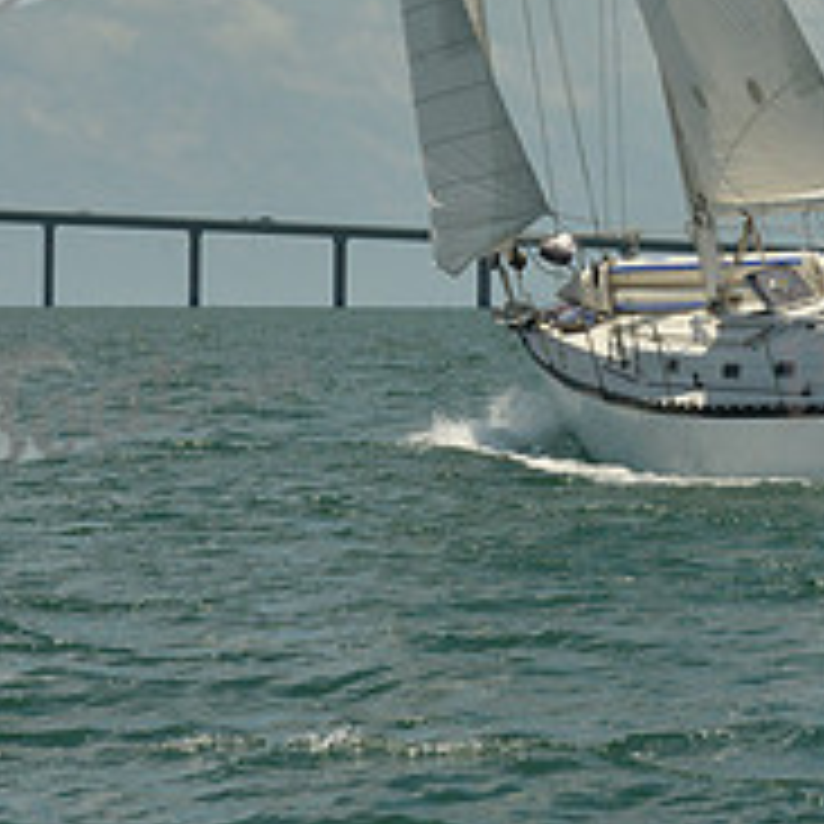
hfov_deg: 6.6
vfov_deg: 6.6
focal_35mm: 264
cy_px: -315
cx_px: 543
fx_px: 7110
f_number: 14
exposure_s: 1/800
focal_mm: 98
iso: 280
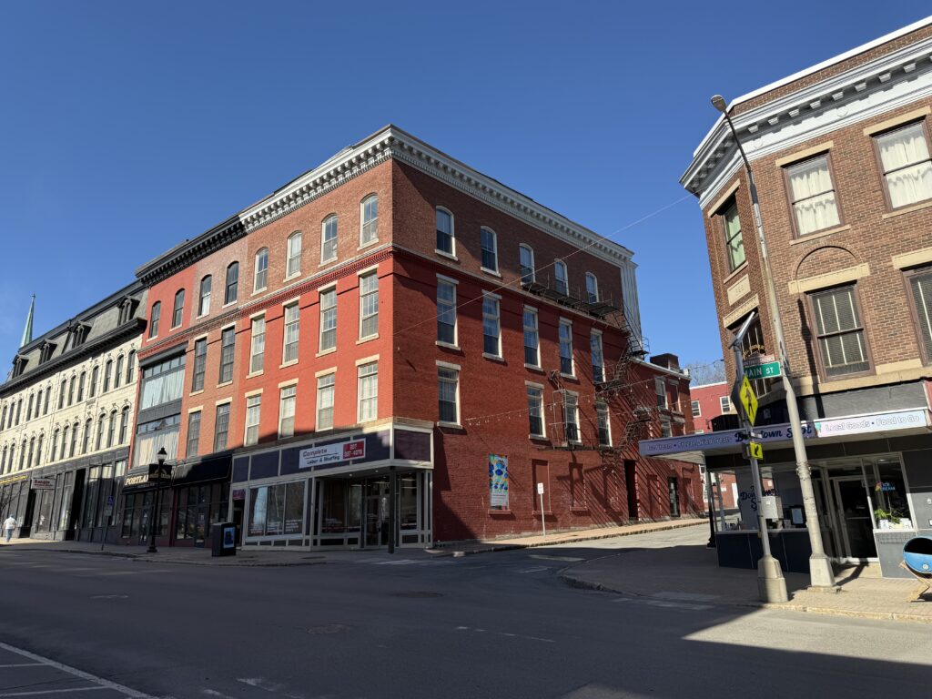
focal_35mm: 24
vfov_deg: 56.8
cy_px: 350
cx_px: 466
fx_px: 646
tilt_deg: +15.2
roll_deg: +1.6
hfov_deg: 71.6
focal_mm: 6.76
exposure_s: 1/3021
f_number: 1.78
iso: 80
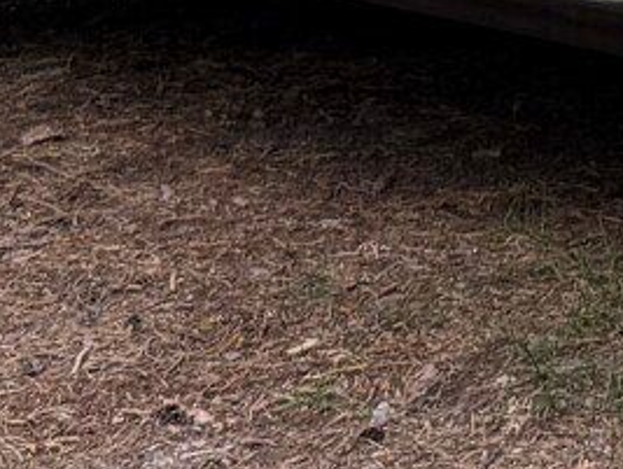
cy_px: -580
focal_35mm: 175
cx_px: 912
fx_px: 3154
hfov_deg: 10.9
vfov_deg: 8.0
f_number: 1.78
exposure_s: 1/355
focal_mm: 6.76
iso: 100
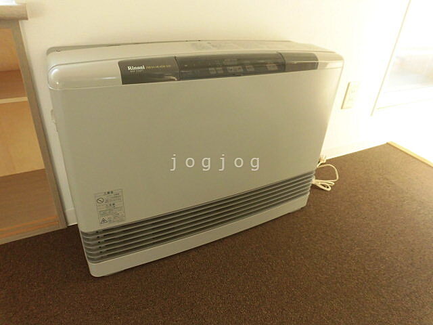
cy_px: 162
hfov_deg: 71.6
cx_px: 216
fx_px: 300
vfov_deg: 56.8
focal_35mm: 24
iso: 160
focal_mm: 4.3
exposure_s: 1/80
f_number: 3.1
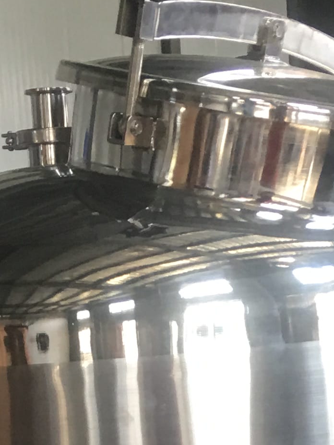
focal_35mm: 126
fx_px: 1621
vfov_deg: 14.3
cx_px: 150
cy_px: 729
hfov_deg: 11.8
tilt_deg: -13.6
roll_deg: +3.1
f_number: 2.2
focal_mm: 4.15
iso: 40
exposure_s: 1/33
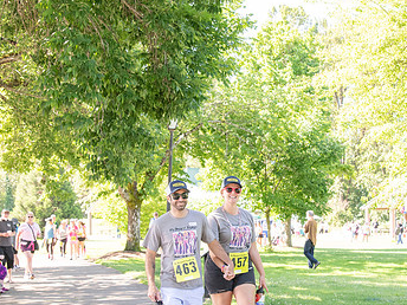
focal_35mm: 73
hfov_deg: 26.6
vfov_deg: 20.1
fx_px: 858
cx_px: 241
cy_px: 193
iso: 500
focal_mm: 30
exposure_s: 1/400
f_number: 4
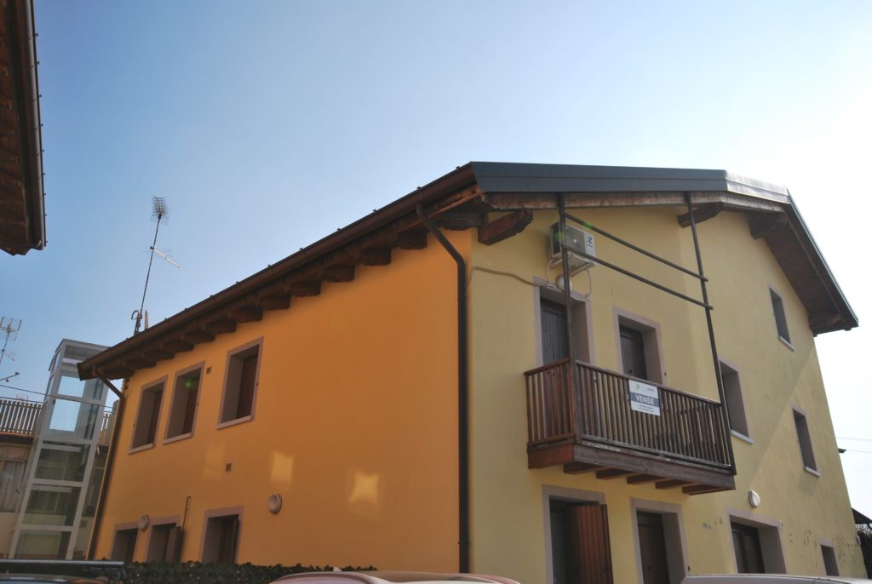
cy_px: 292
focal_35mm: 30
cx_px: 436
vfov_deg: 43.7
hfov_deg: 61.9
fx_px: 728
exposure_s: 1/250
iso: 100
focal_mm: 20
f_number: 8
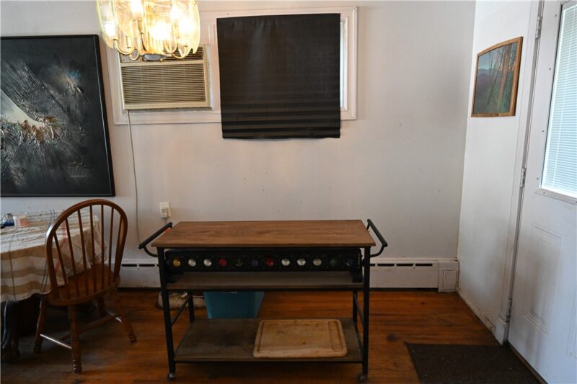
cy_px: 192
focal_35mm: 22
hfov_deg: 79.9
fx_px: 345
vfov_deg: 58.3
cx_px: 288
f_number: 4
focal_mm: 21.5
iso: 3200
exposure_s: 1/125
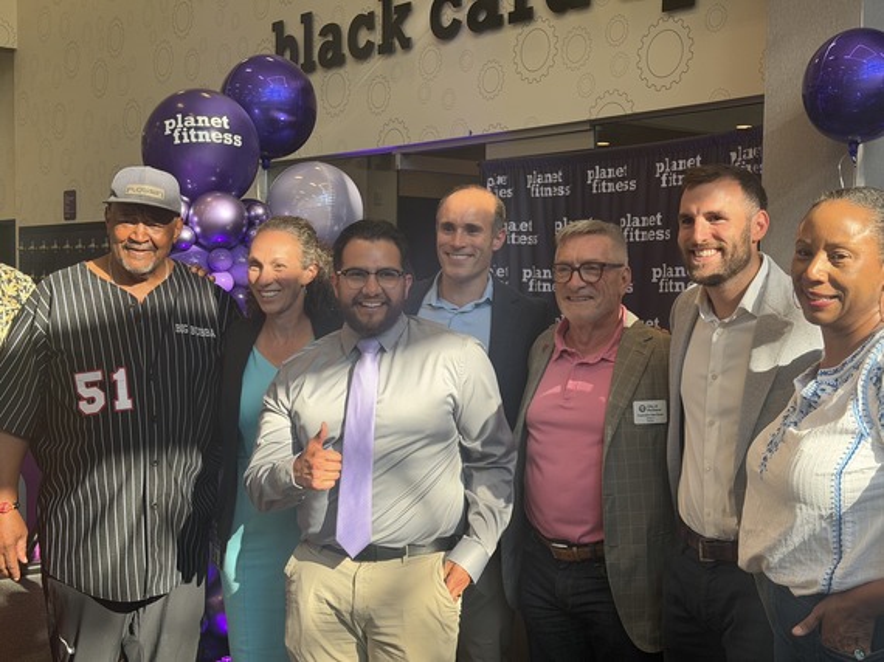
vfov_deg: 30.2
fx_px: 1225
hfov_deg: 39.7
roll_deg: -0.6
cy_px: 331
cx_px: 442
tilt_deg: -3.0
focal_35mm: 48
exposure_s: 1/458
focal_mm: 6.76
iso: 80
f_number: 1.78
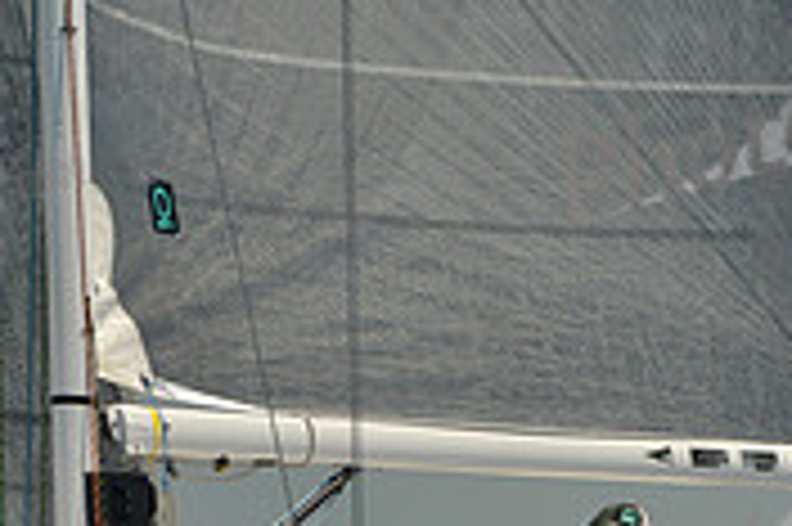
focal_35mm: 323
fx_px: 7099
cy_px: 820
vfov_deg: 4.2
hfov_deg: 6.4
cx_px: 324
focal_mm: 98
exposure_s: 1/640
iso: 200
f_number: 7.1
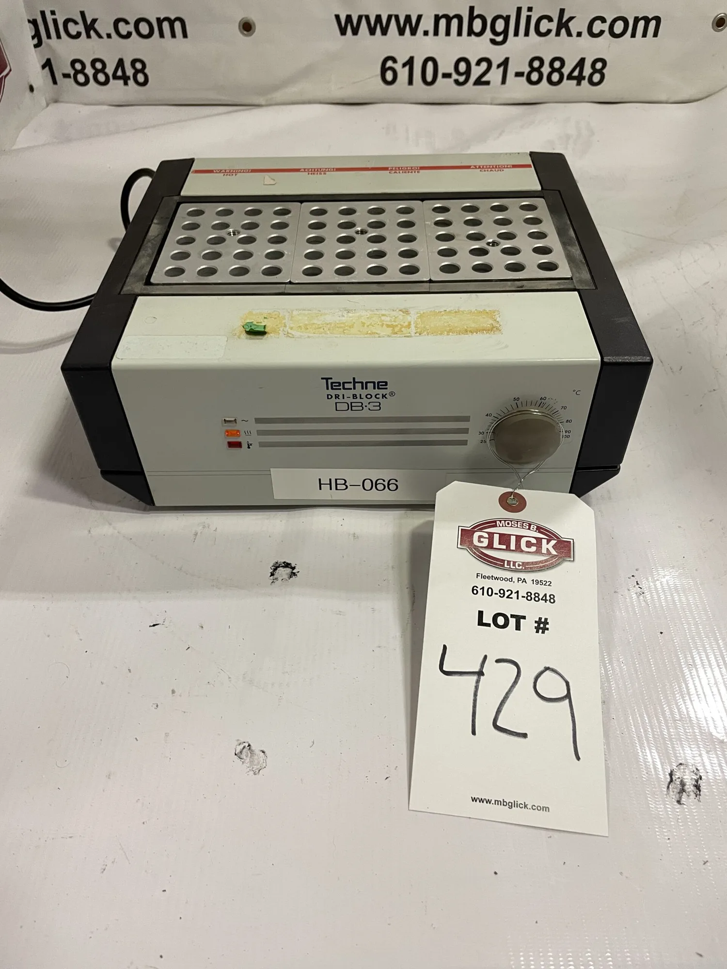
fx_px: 728
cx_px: 364
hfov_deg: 53.1
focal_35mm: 26
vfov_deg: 67.3
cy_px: 484
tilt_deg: -45.0
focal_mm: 4.2
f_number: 1.6
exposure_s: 1/60
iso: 160
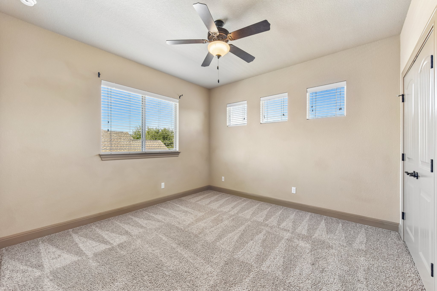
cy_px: 146
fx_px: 170
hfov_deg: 104.3
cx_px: 218
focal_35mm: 14
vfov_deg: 81.2
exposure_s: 1/15
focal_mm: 14
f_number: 8
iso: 220
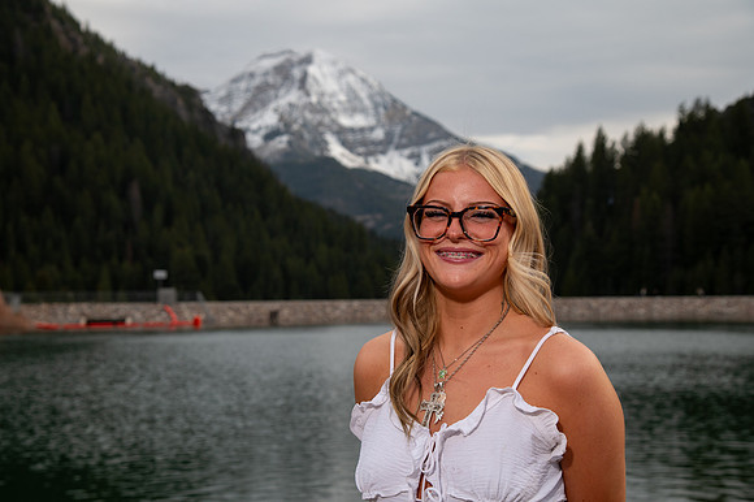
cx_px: 377
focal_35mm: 61
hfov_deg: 33.0
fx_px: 1271
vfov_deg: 22.3
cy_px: 251
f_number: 6.3
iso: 200
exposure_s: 1/400
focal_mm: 58
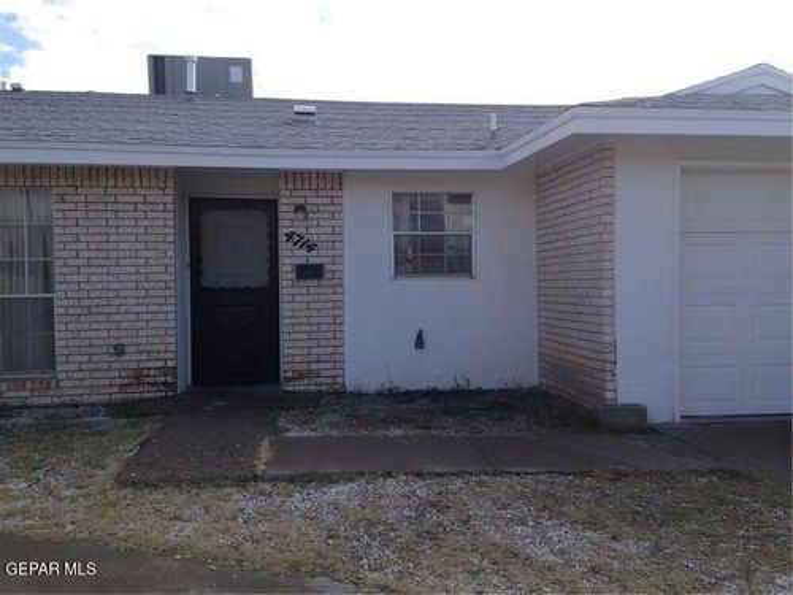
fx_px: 756
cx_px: 396
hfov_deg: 55.4
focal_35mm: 33
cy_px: 298
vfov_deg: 42.9
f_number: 2.4
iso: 50
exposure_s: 1/669
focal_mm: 4.12
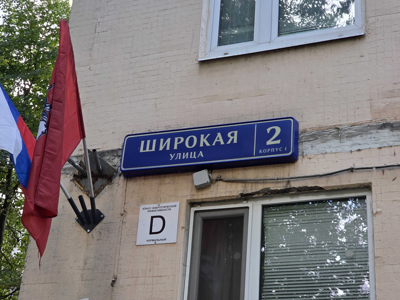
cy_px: 150
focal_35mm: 69
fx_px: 797
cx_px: 200
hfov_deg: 28.2
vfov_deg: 21.3
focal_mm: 7
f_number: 2.4
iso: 80
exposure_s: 1/100
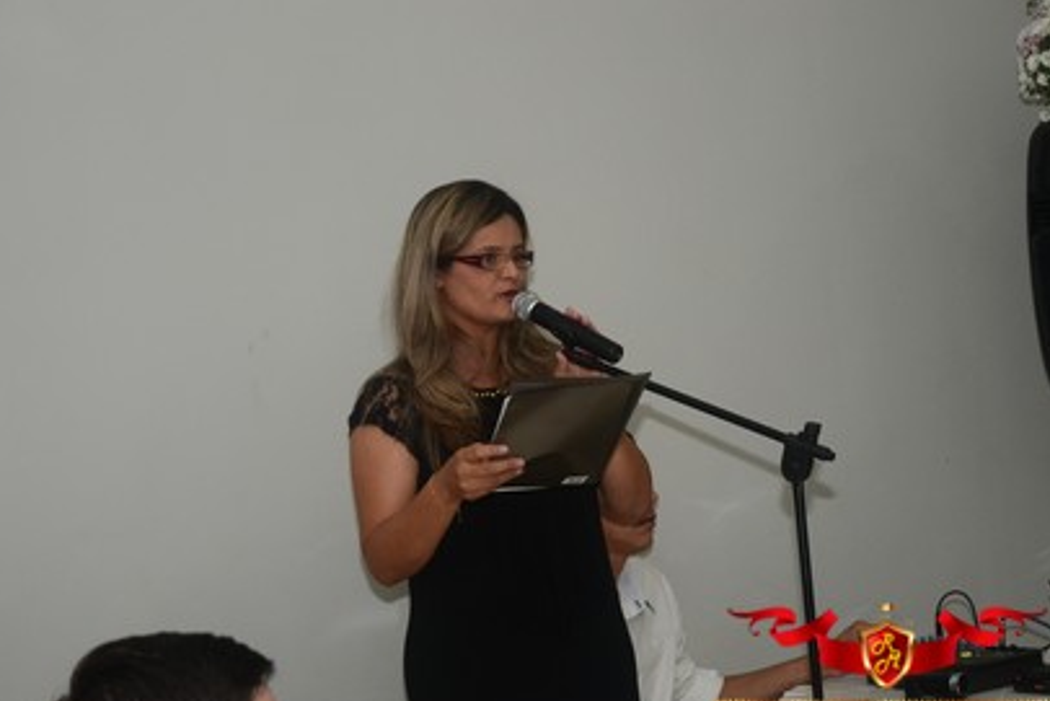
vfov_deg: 13.3
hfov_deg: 19.8
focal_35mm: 103
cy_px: 383
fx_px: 3005
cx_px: 499
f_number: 5
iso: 800
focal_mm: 62
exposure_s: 1/60
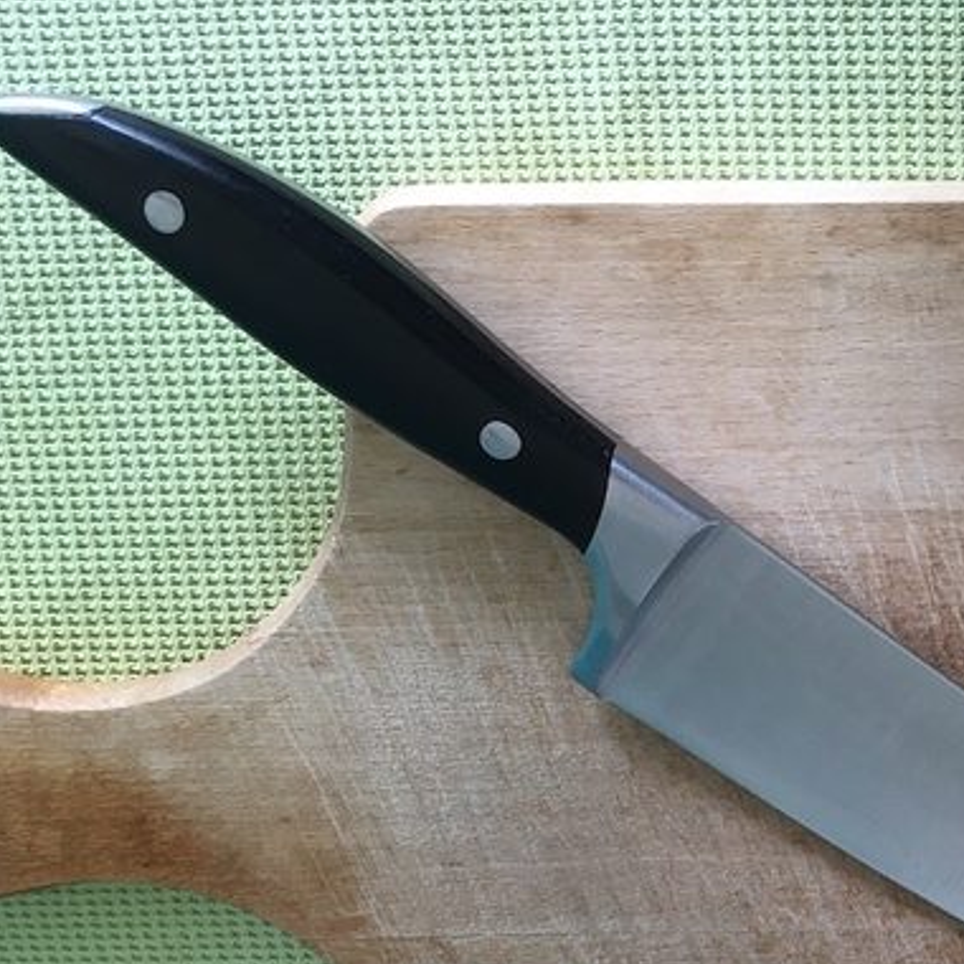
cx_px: 964
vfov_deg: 31.3
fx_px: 1701
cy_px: 677
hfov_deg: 29.5
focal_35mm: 54
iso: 40
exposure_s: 1/33
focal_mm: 4.15
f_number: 2.2
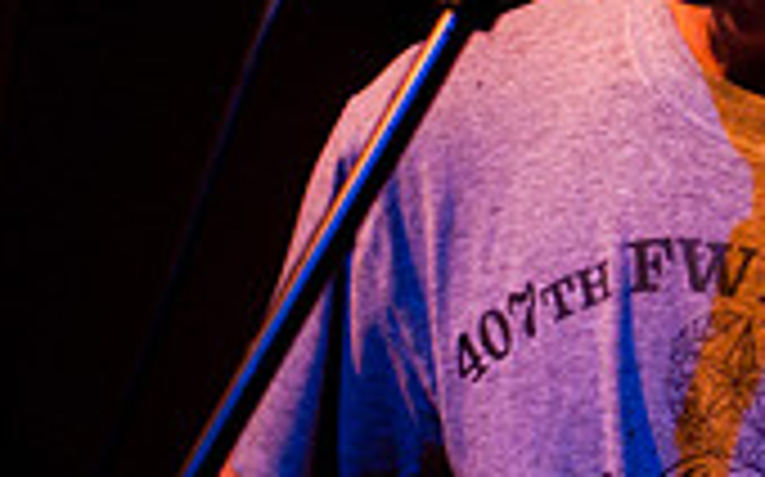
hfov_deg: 13.1
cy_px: 196
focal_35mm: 156
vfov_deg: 8.4
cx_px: 900
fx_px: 3250
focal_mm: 30
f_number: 1.4
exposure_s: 1/80
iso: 1000
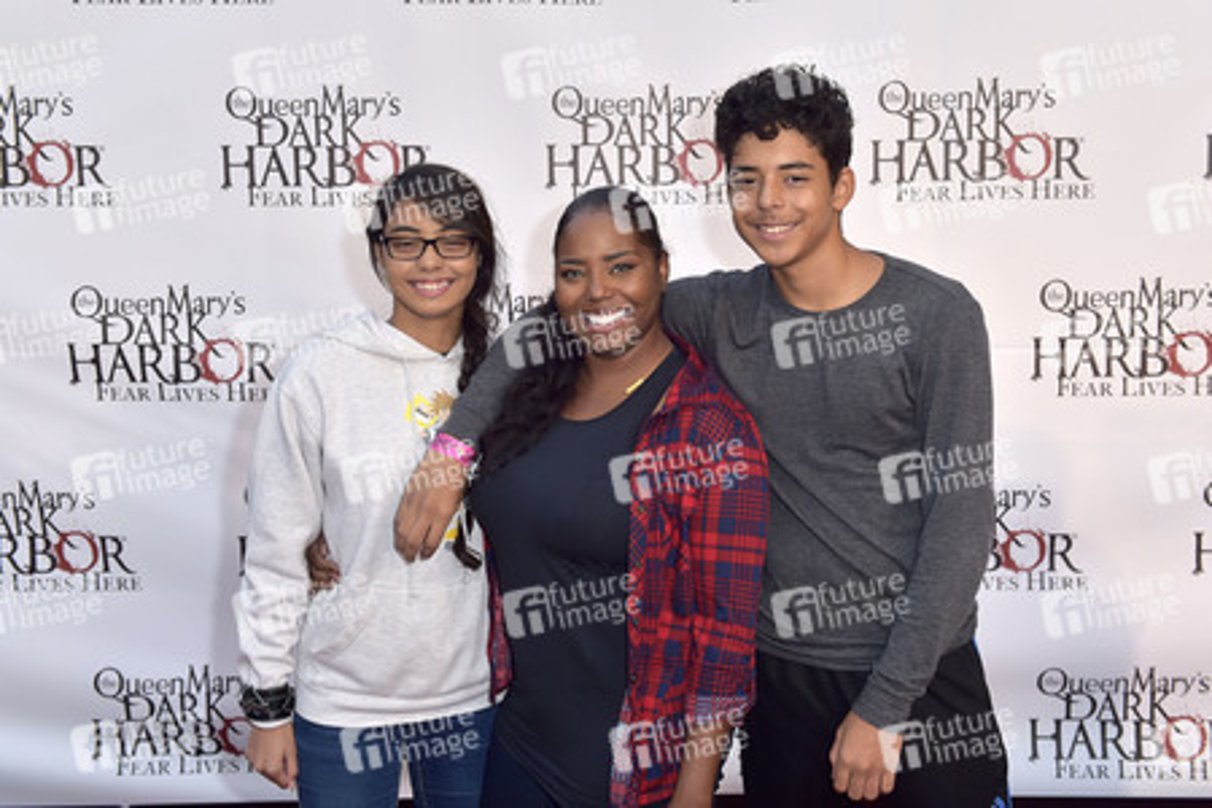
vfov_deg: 33.4
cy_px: 404
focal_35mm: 40
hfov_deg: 48.5
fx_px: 1347
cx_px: 606
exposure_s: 1/250
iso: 250
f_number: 5.6
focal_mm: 40
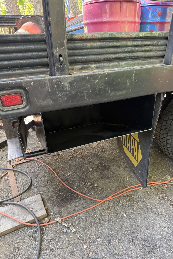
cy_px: 130
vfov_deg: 71.5
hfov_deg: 51.2
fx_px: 180
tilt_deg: -25.2
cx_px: 96
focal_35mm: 25
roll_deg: +3.0
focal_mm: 6.76
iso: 200
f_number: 1.78
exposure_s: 1/112
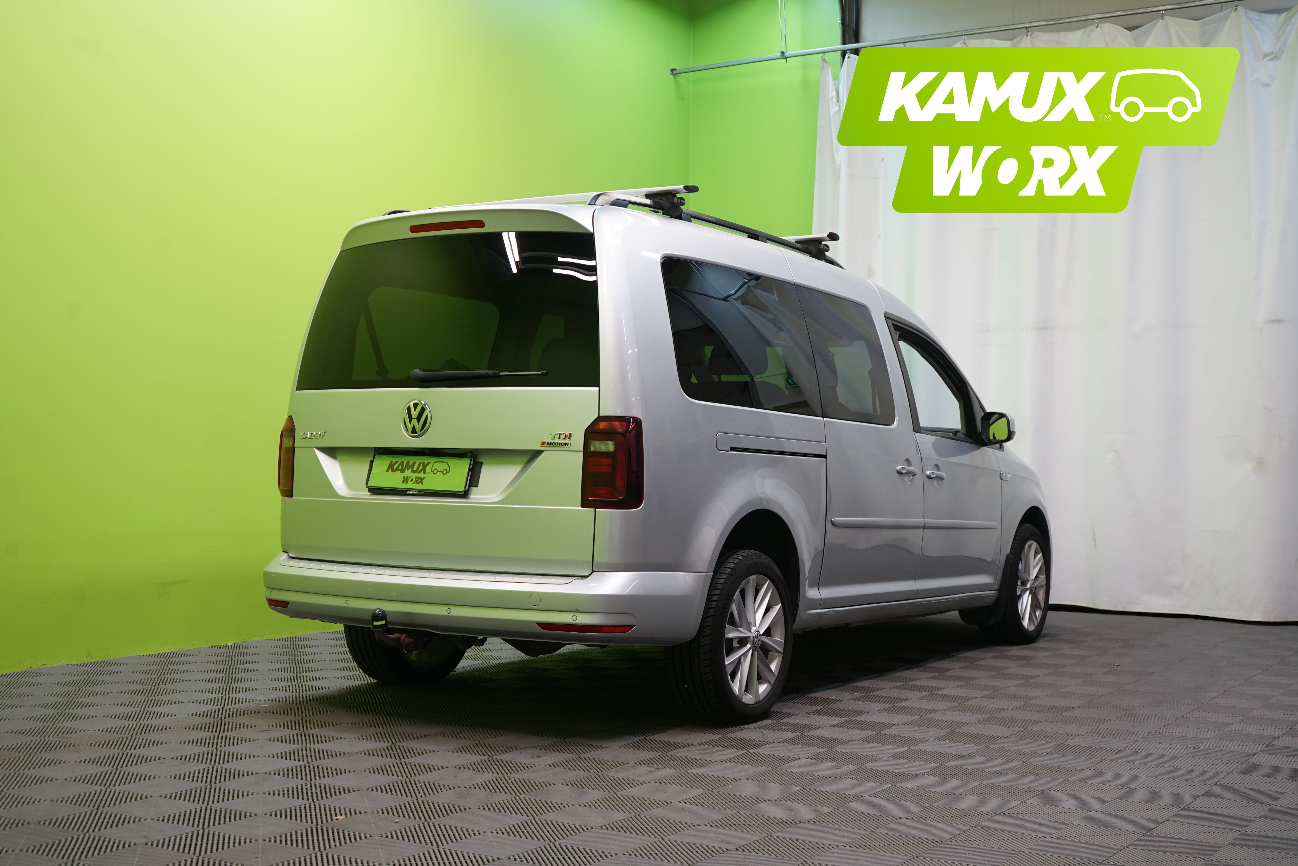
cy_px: 433
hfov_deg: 45.4
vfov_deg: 31.2
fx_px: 1550
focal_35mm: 43
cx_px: 649
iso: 500
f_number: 5.6
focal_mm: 43
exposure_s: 1/50
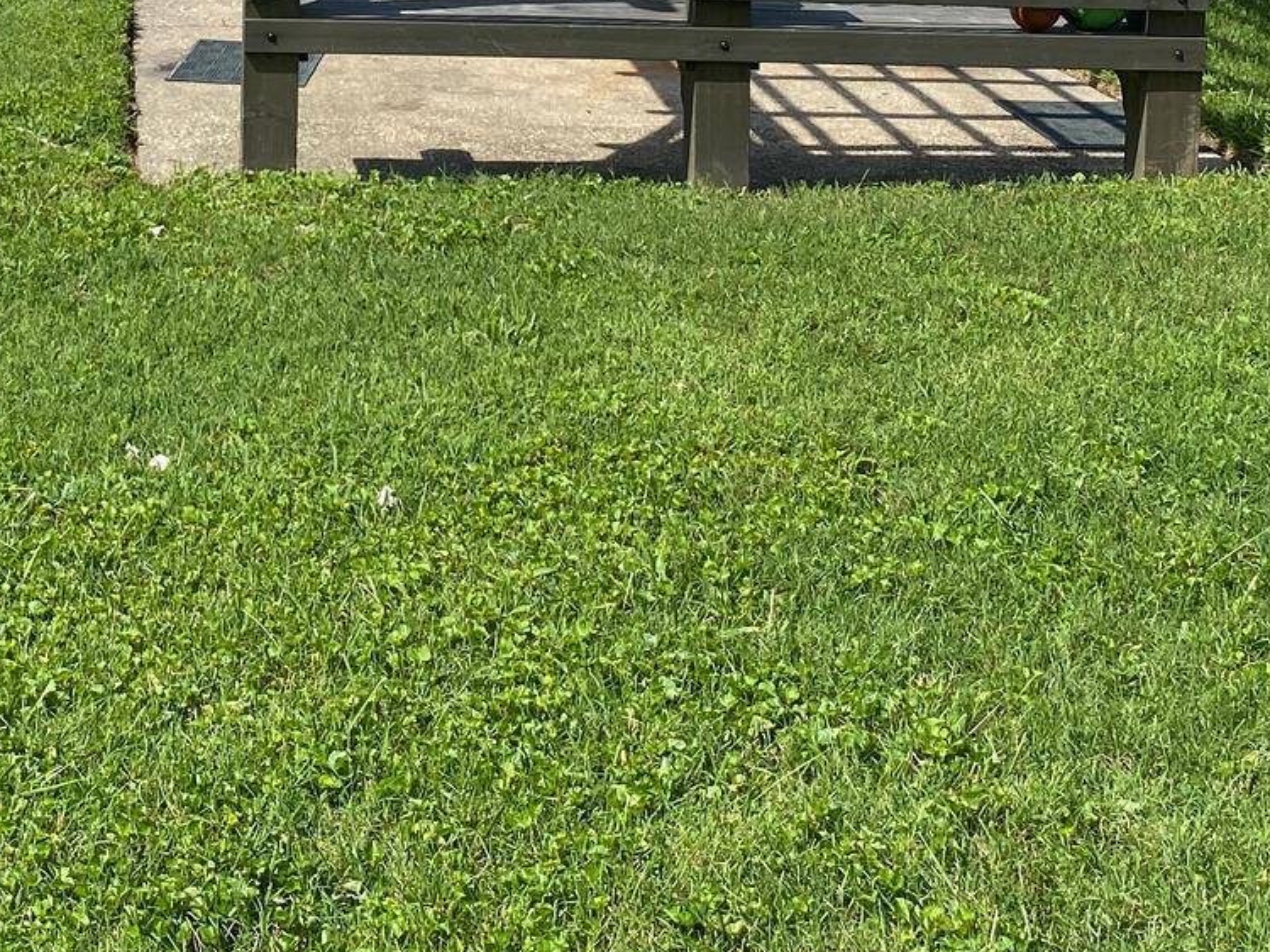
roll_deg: -1.9
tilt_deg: -3.5
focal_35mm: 71
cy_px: -252
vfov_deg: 19.3
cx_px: 247
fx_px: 2604
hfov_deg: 26.9
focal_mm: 4.25
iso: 32
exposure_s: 1/2463
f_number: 1.8
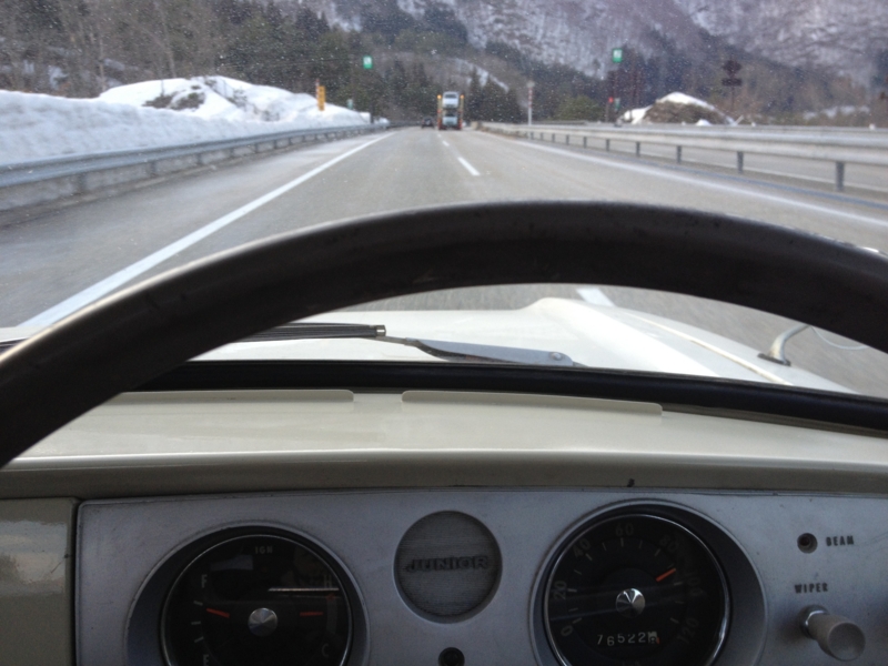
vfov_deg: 40.7
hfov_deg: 52.6
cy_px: 333
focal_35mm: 35
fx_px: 898
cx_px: 444
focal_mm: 4.28
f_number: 2.4
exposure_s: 1/146
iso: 50
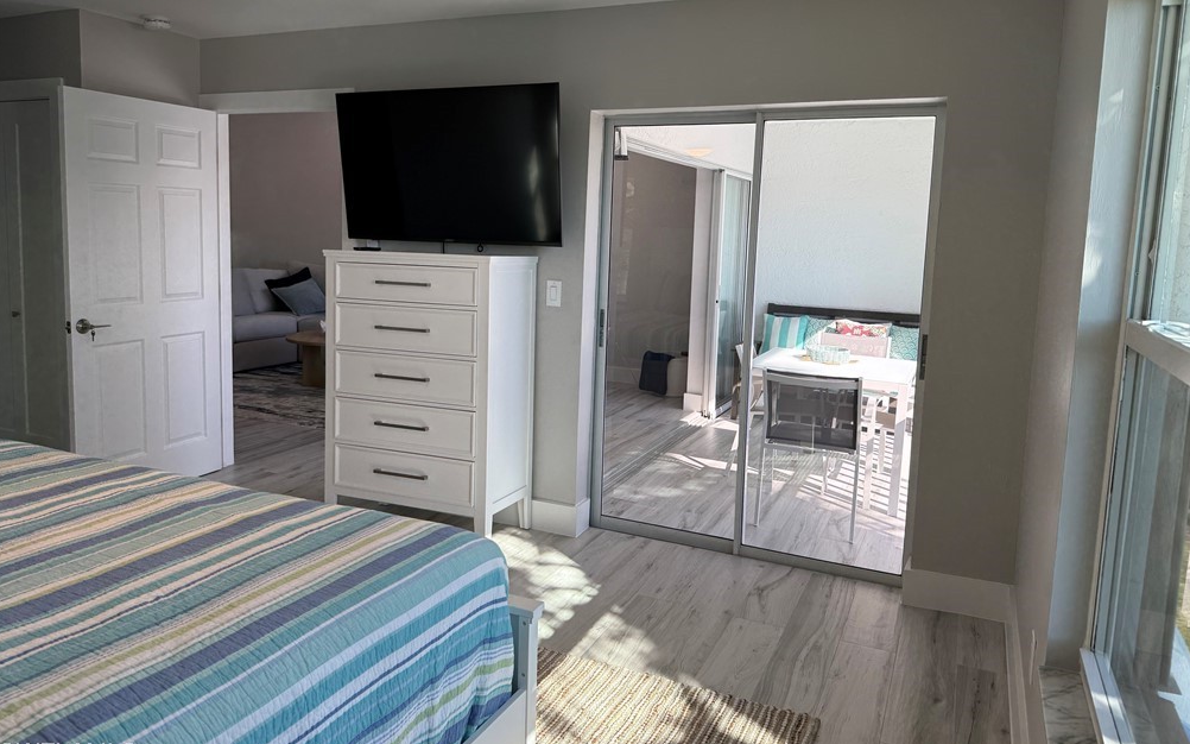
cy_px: 323
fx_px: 843
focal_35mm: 26
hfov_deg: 70.4
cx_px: 601
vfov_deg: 47.5
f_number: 1.78
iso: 100
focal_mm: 6.76
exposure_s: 1/602
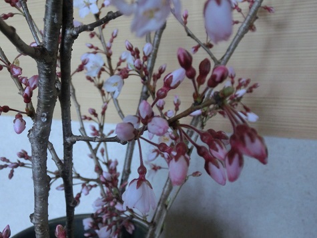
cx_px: 158
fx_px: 339
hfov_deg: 50.1
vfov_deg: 38.6
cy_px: 119
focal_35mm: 37
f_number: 4.1
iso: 800
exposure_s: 1/100
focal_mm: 6.5
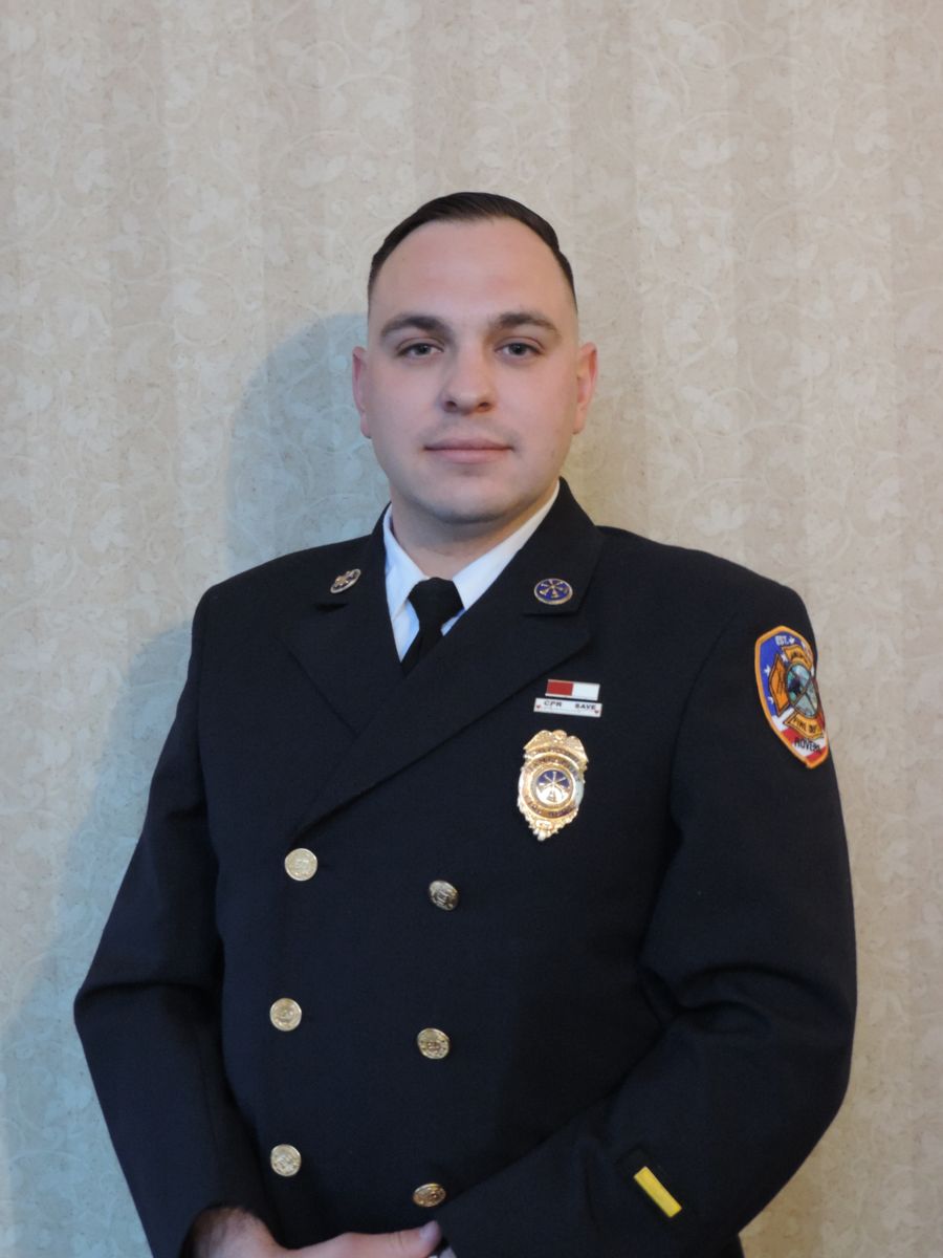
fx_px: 1816
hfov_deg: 29.1
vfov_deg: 38.2
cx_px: 472
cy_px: 629
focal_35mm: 50
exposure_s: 1/4
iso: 800
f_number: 3.6
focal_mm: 8.9
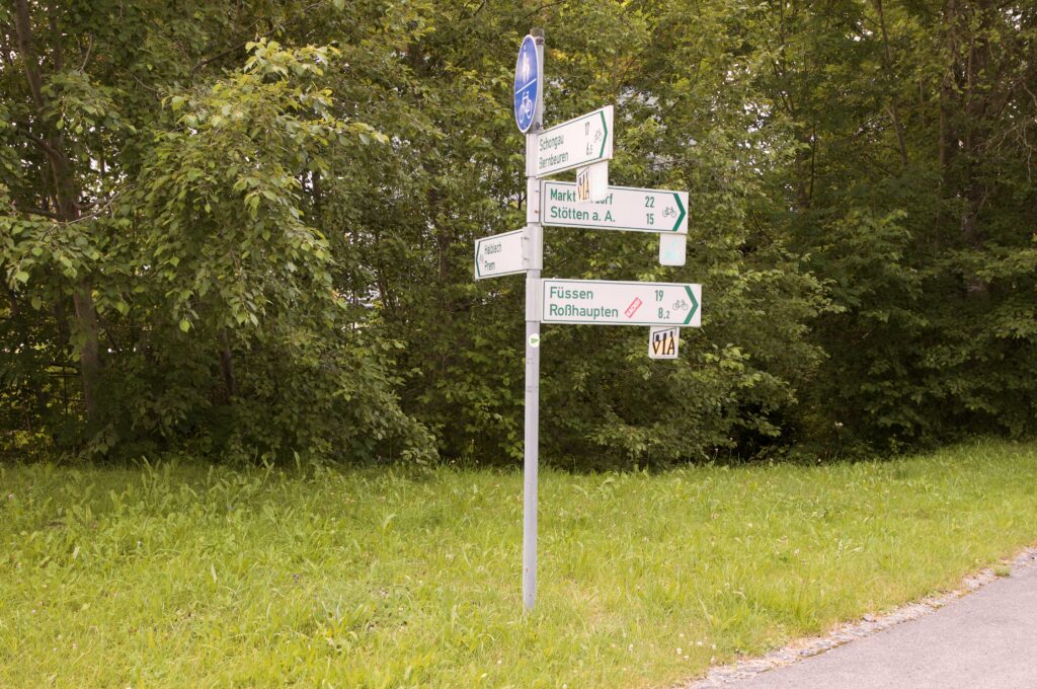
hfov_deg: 46.5
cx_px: 518
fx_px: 1208
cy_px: 344
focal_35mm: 42
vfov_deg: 31.8
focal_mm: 28
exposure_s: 1/25
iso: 200
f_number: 8
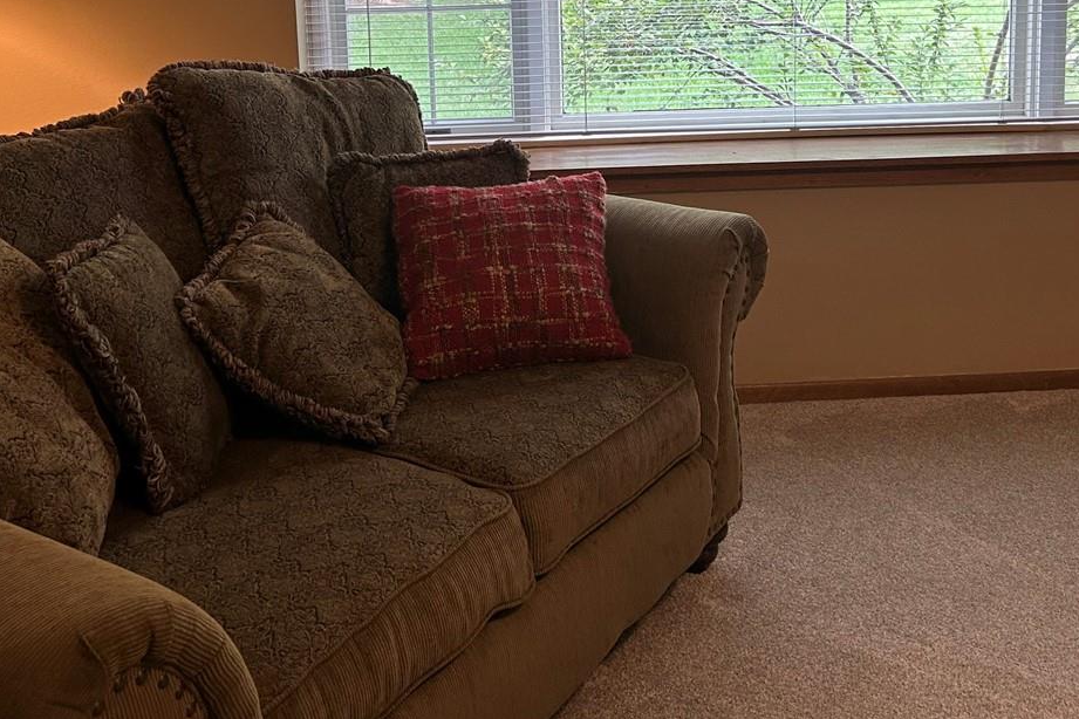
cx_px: 596
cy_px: 57
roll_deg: +1.0
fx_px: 1409
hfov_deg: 41.9
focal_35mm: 47
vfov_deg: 27.5
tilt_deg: -9.4
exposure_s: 1/120
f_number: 1.5
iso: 100
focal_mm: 5.7
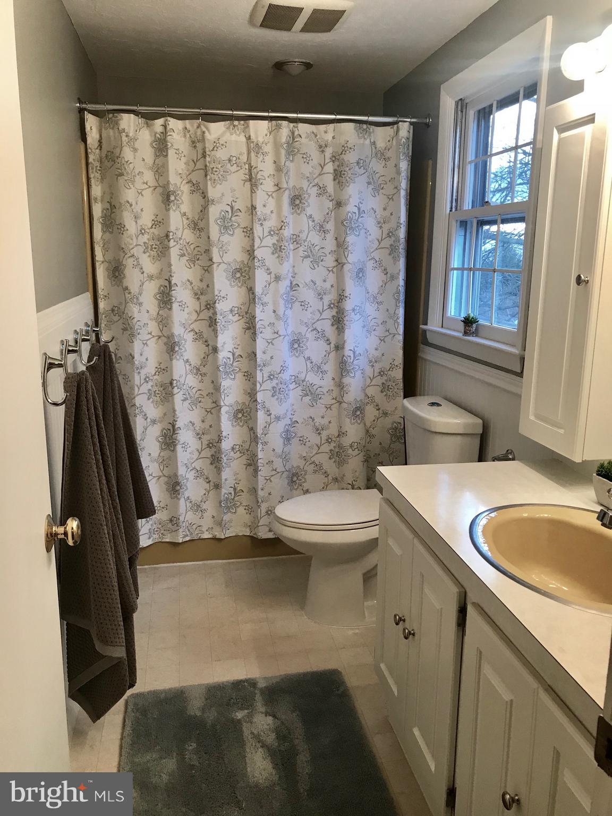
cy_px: 408
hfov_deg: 49.7
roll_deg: -0.9
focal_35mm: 28
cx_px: 306
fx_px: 660
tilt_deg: -13.8
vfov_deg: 63.4
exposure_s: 1/30
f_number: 1.8
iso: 25
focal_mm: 3.99
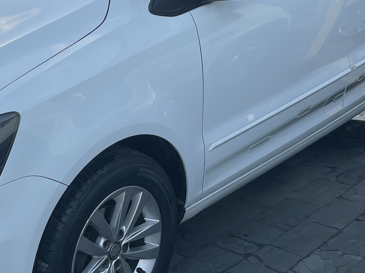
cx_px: 53
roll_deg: -2.6
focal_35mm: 70
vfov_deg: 20.9
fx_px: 738
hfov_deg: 27.0
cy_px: 81
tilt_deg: -12.6
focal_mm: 5.1
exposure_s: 1/533
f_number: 1.6
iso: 32
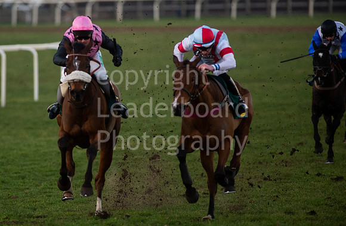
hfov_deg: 4.8
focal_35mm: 431
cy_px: 109
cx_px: 99
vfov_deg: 3.1
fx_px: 4113
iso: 2000
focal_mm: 300
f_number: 4
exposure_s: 1/1600
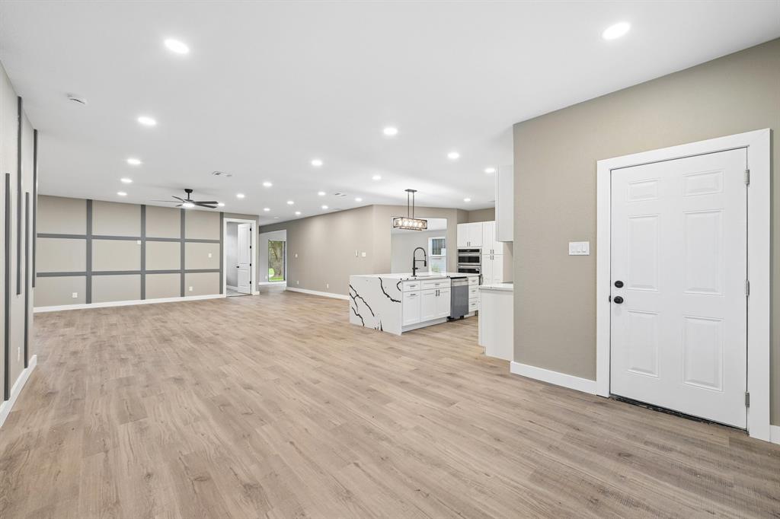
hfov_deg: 104.3
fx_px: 303
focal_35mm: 14
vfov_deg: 81.2
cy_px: 260
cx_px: 390
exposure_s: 1/20
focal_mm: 14
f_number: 8
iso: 400
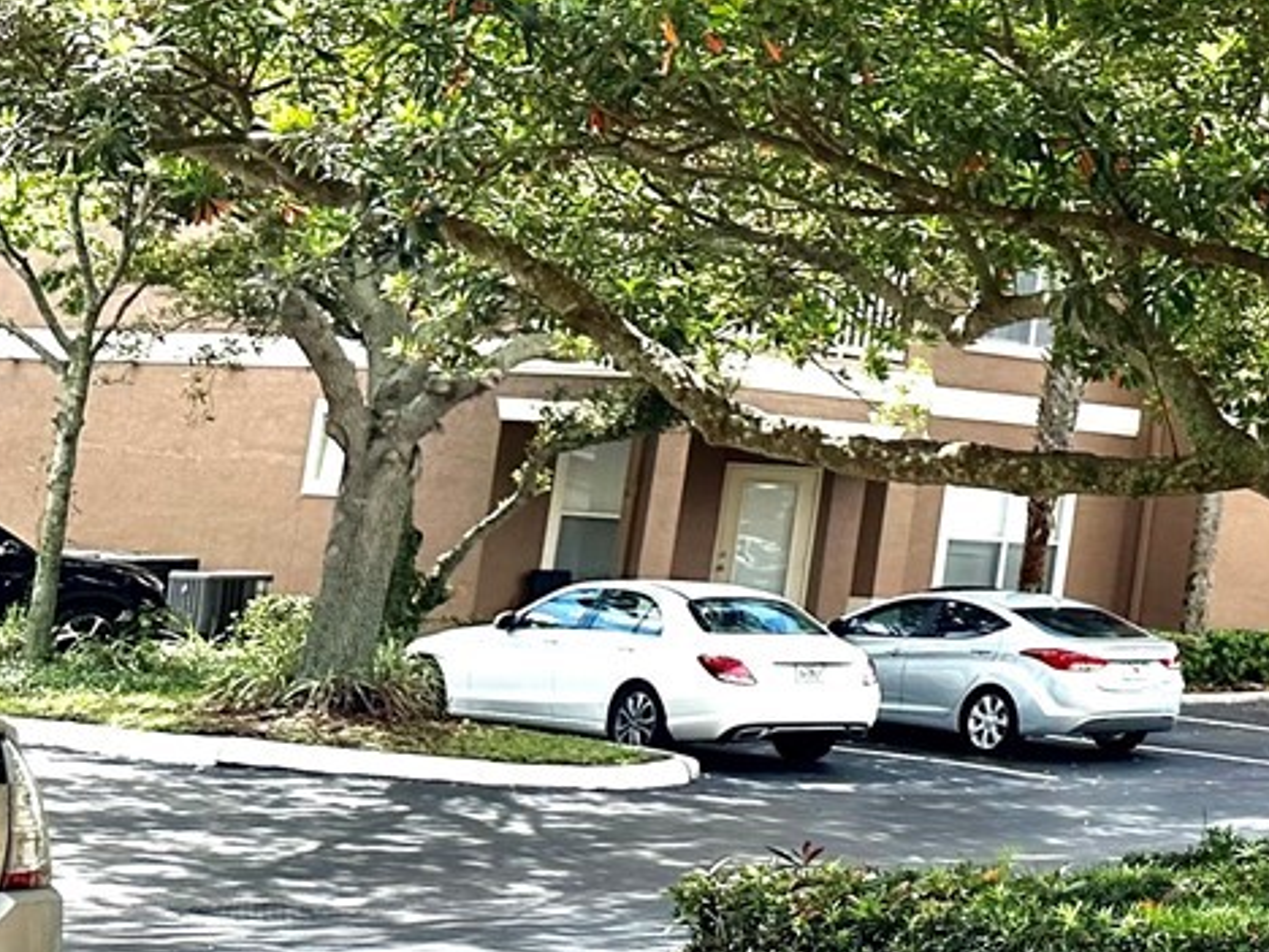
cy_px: -24
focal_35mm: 82
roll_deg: -3.8
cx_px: 2126
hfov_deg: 19.4
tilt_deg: +11.1
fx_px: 3006
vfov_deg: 17.5
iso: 80
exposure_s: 1/2028
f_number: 1.78
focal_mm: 6.86
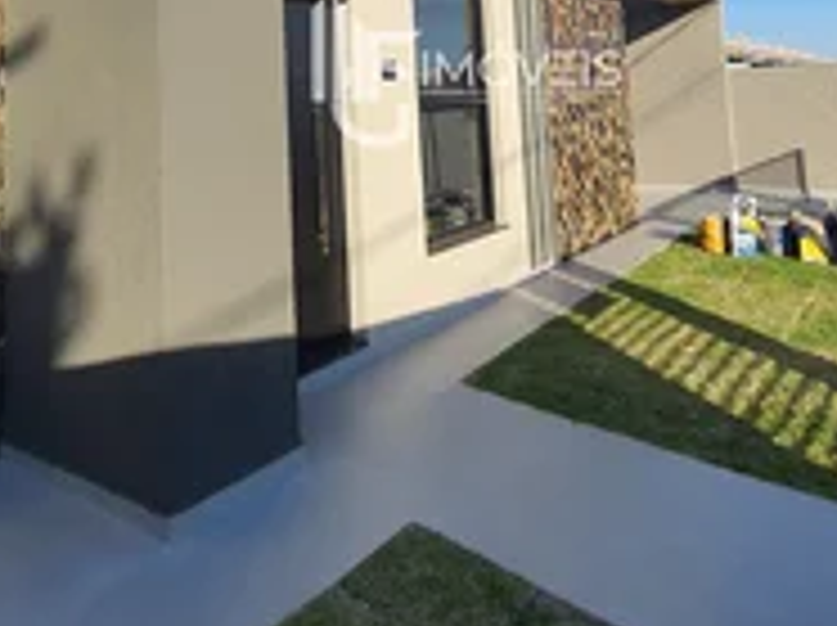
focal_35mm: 27
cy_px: 70
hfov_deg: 65.2
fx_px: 652
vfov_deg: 46.5
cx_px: 468
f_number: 2.2
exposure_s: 1/908
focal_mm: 1.74
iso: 50
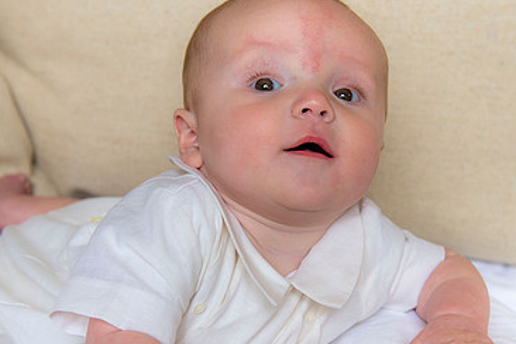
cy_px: 234
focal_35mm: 76
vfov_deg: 17.9
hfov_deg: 26.6
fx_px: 1089
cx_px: 327
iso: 200
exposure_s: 1/200
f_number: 5
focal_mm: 48
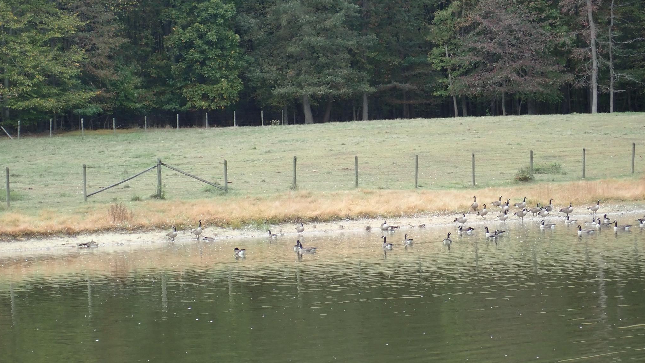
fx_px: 1881
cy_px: 212
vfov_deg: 11.0
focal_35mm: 110
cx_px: 323
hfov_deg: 19.5
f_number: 4.9
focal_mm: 18
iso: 200
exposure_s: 1/160
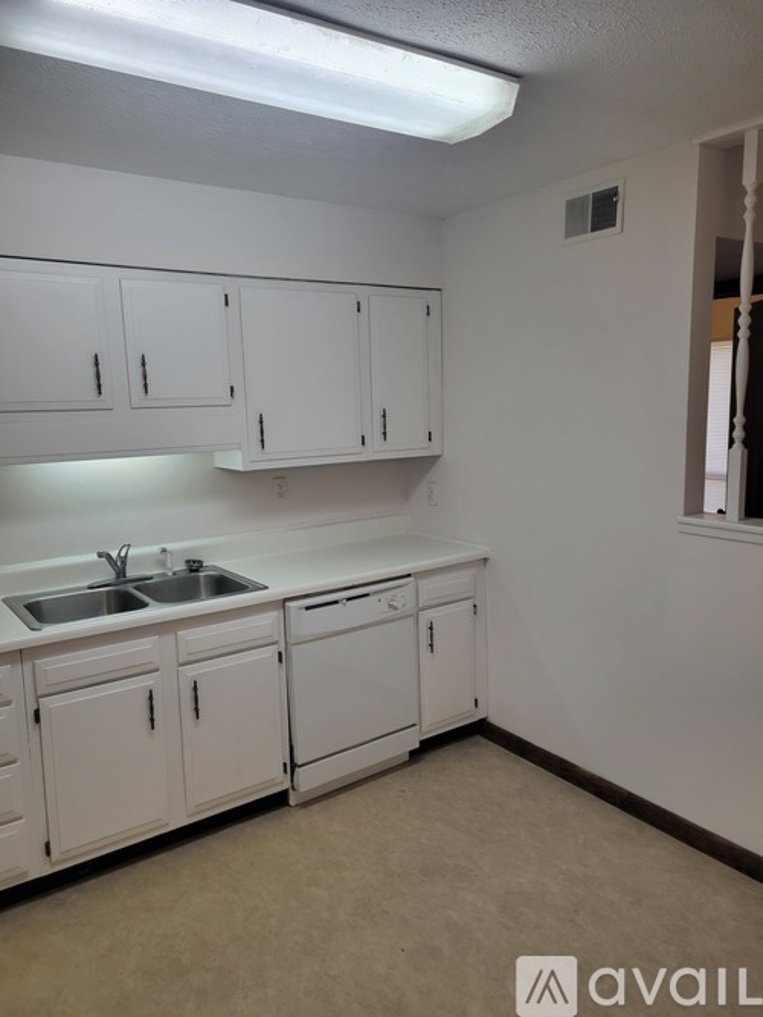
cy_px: 508
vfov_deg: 67.3
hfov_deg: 53.0
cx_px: 382
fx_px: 764
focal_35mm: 26
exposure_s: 1/120
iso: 80
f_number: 1.8
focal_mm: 5.4
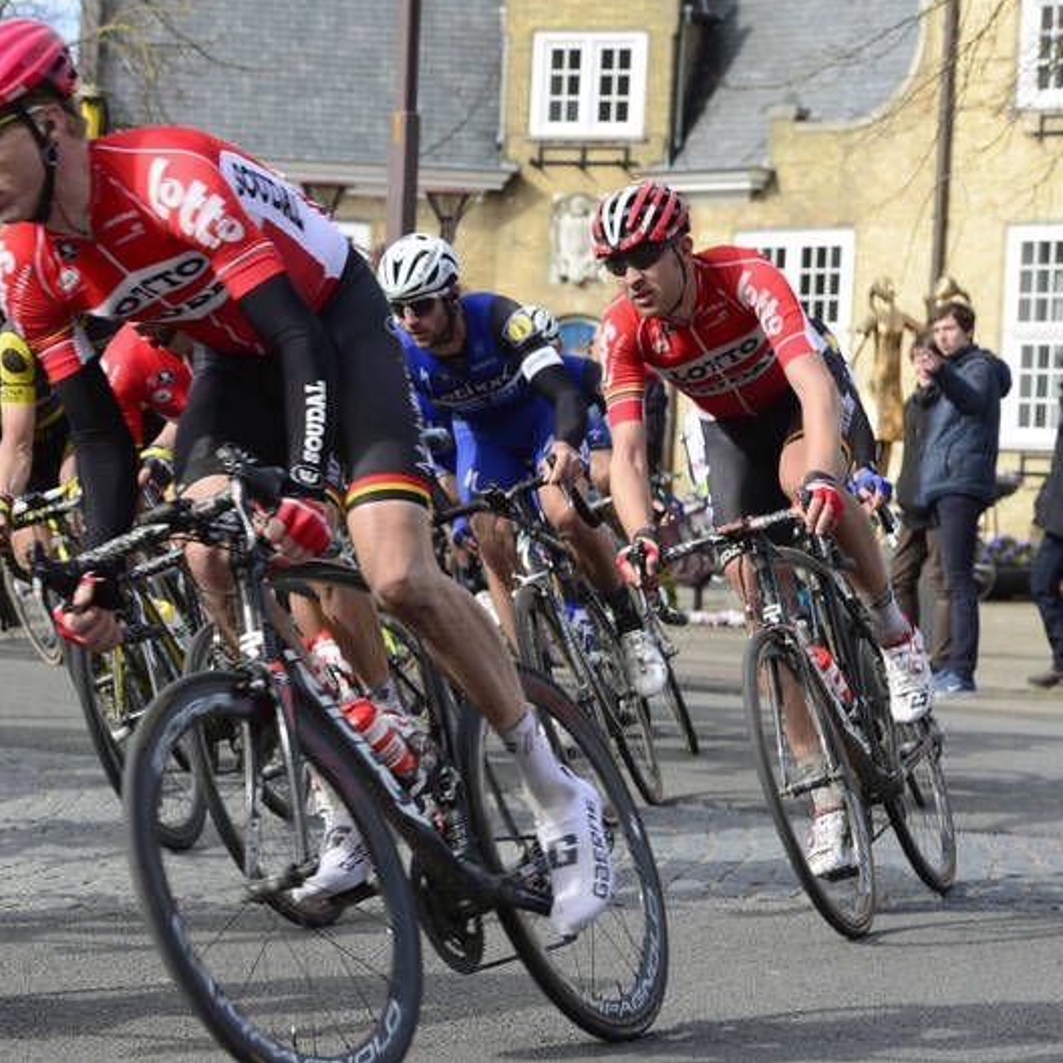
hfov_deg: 13.8
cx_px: 322
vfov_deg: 13.8
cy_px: 529
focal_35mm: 126
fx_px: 4378
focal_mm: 98
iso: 400
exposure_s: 1/500
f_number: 9
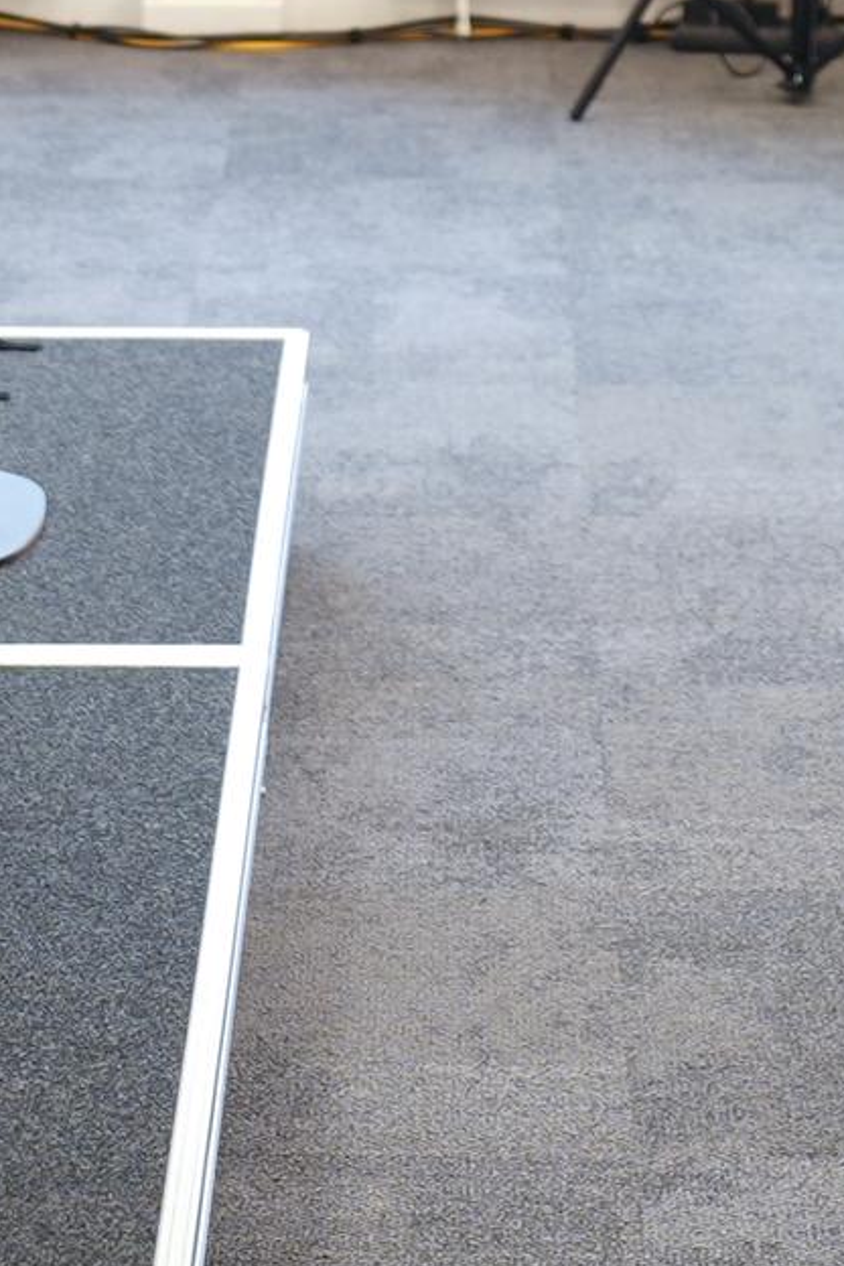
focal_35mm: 123
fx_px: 4325
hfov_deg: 11.1
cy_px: -998
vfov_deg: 14.6
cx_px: 513
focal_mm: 20
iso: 200
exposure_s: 1/125
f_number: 1.8
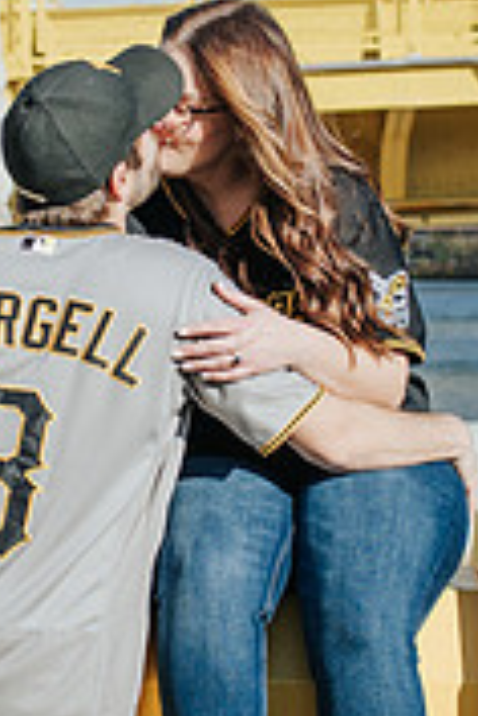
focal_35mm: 147
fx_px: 2928
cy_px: 284
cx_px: 108
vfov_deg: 14.0
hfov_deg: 9.3
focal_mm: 35
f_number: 3.5
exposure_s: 1/1600
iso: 100
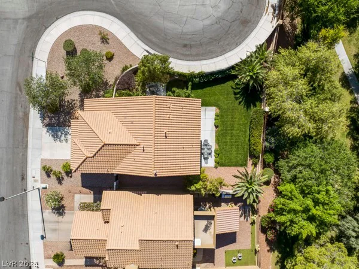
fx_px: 249
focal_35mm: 24
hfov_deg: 71.6
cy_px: 134
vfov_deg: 56.7
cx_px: 180
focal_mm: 12.29
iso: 100
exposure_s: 1/200
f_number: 2.8
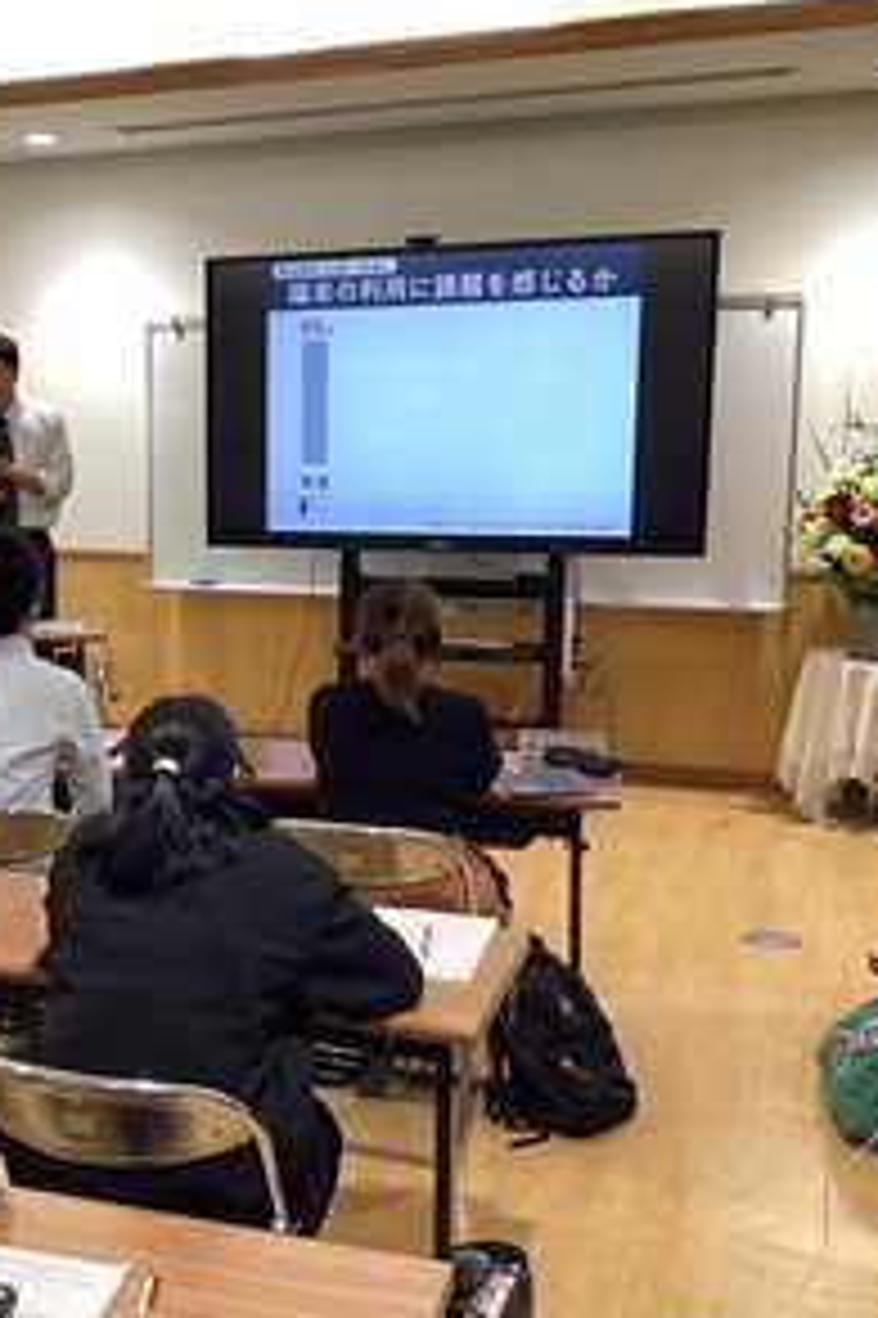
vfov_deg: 44.5
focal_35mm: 44
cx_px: 117
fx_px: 1611
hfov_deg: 29.4
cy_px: 661
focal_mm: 3.3
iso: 50
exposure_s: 1/60
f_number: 2.4
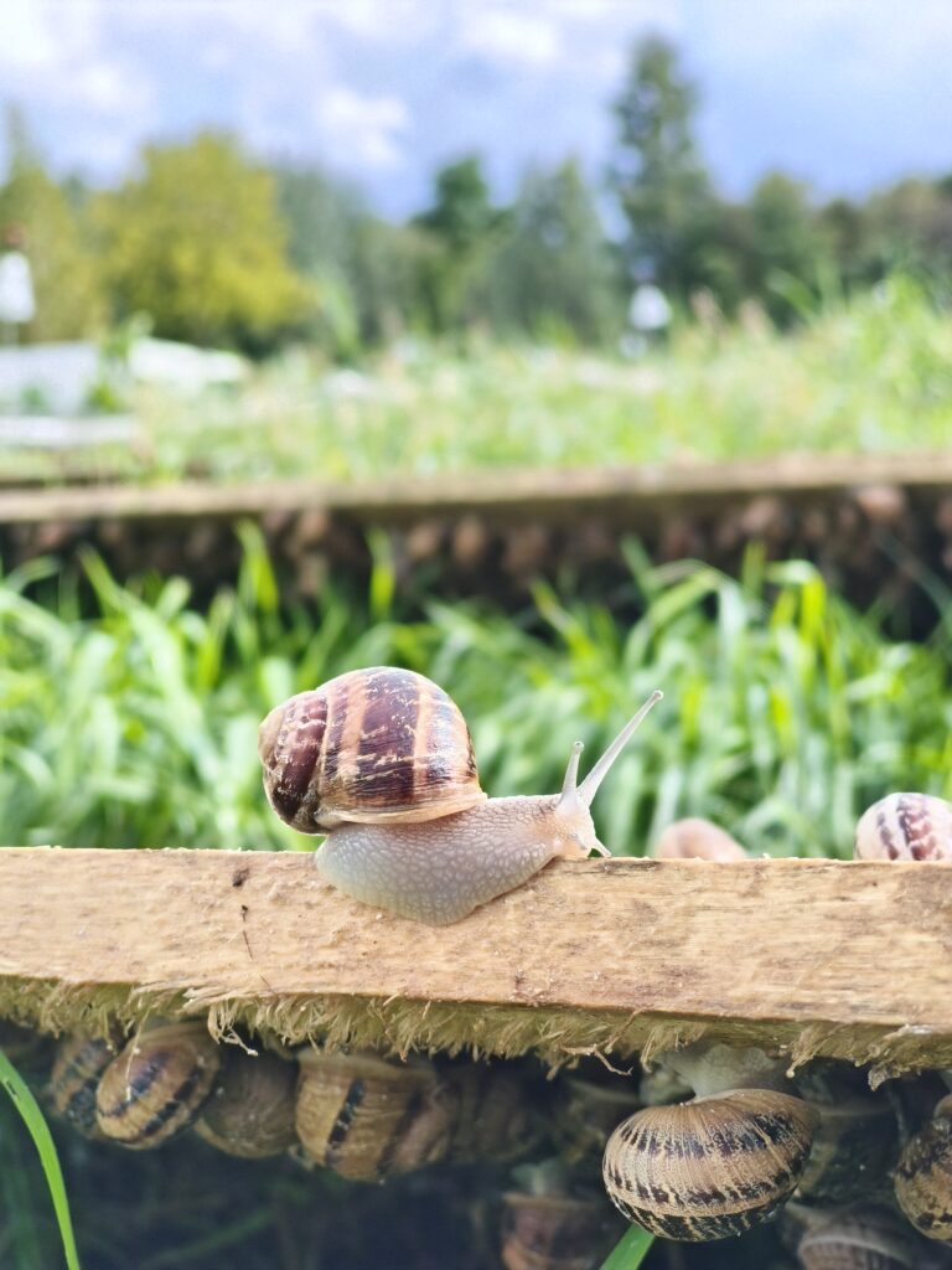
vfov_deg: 38.2
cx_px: 476
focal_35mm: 50
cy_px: 635
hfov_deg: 29.1
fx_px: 1833
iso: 100
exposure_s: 1/574
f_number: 1.85
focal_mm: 7.1
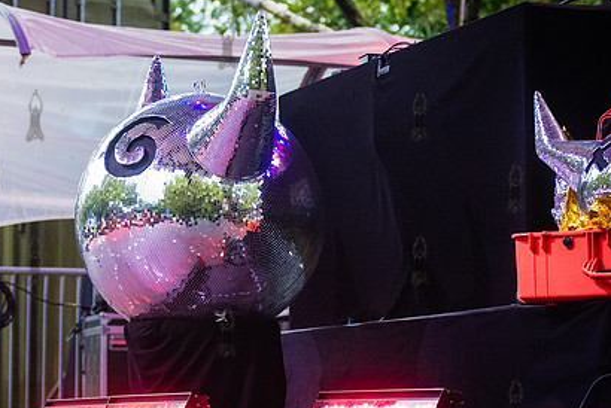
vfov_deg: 9.9
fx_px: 2361
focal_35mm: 139
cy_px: 184
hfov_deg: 14.7
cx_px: 197
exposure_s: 1/640
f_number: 3.5
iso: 5000
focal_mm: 80
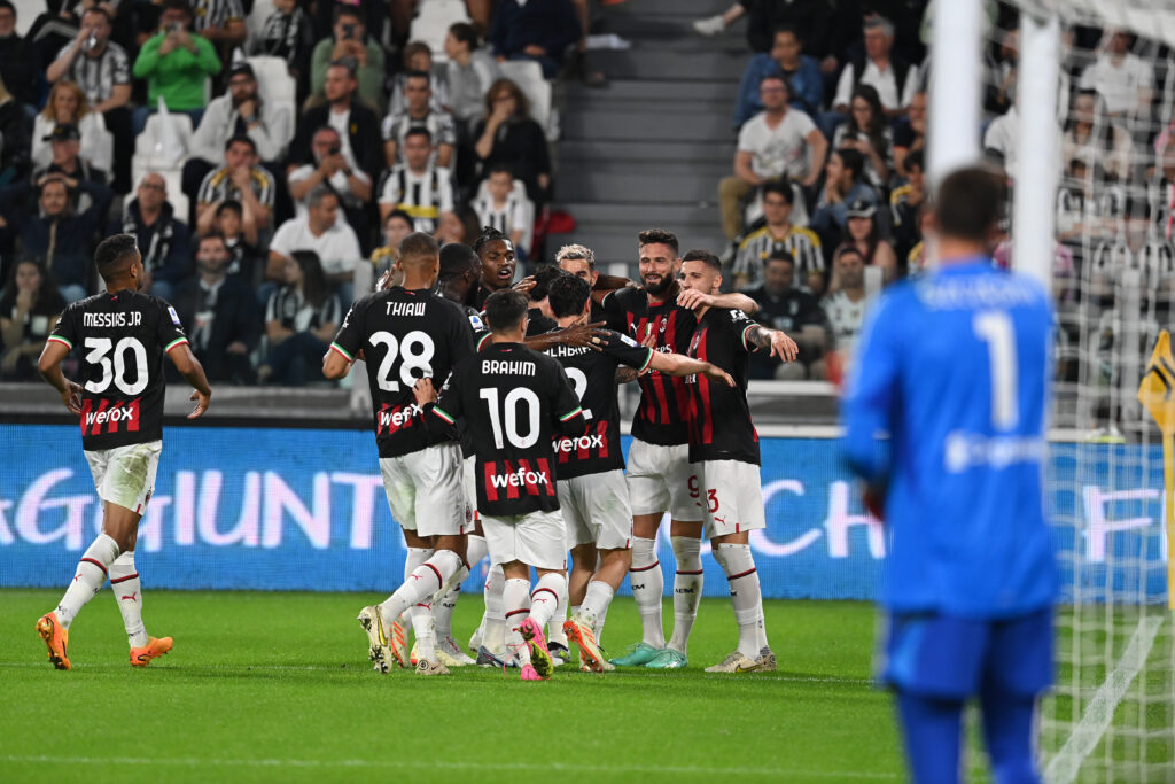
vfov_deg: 3.4
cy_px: 392
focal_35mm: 400
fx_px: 13056
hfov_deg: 5.2
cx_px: 588
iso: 3200
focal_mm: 400
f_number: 3.5
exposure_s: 1/2000
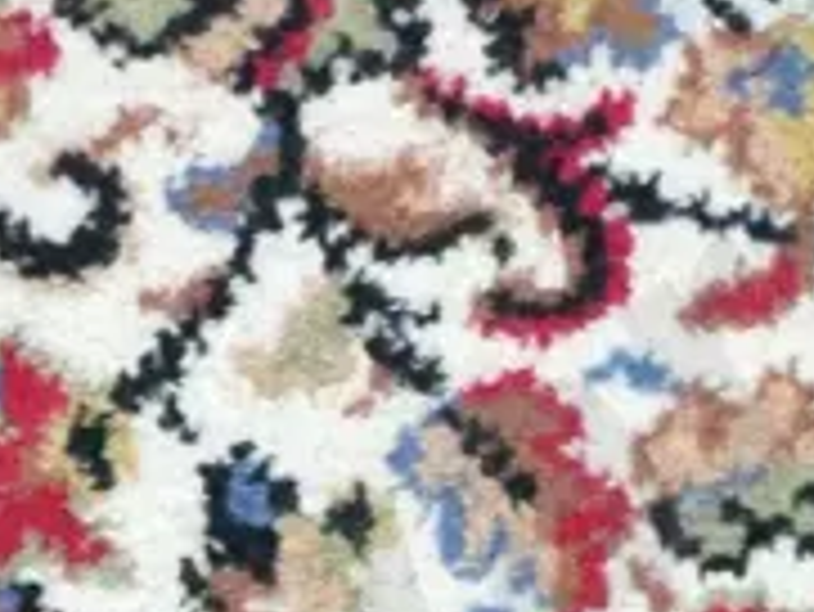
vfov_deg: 7.7
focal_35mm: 192
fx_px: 4518
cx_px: 391
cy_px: 626
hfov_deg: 10.3
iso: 2500
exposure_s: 1/60
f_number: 5.6
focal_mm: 17
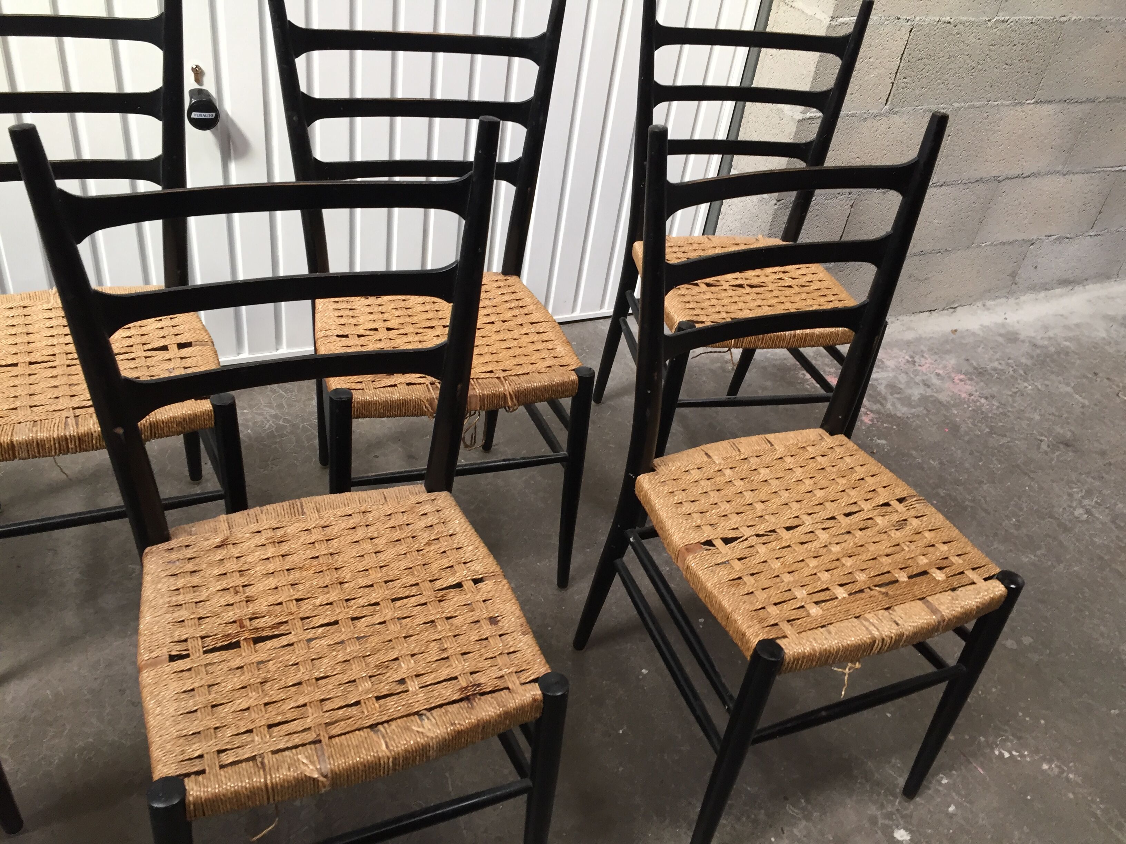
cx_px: 563
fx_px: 943
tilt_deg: -36.6
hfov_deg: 61.7
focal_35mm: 29
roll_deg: -10.8
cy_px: 422
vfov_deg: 48.2
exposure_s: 1/33
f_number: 2.2
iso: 40
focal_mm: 4.15
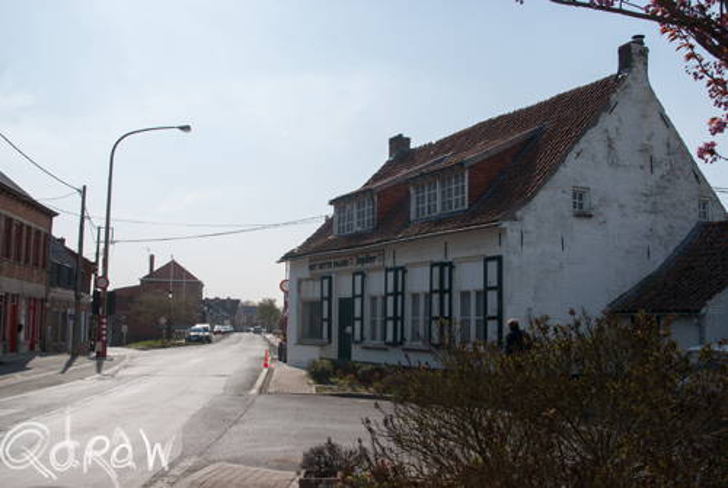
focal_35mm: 33
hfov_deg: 57.2
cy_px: 244
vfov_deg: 40.1
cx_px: 364
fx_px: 668
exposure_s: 1/250
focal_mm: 22
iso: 100
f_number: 10
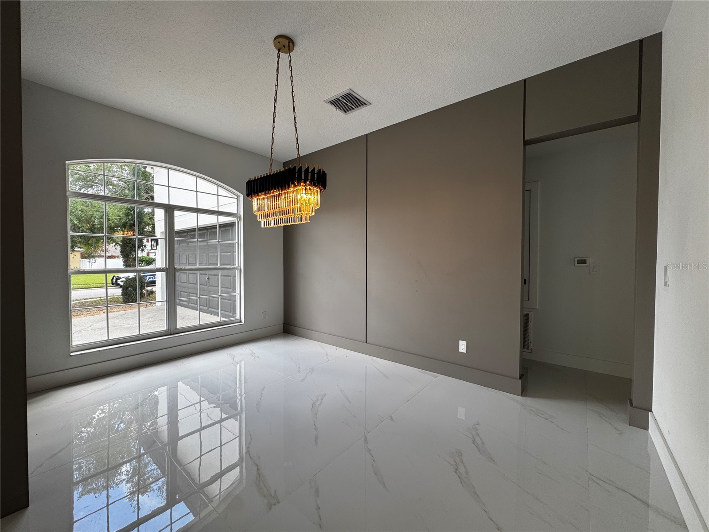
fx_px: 287
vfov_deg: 85.7
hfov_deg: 102.1
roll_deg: -0.1
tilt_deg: -1.7
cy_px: 266
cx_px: 354
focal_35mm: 14
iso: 50
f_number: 2.2
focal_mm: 2.22
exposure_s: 1/120
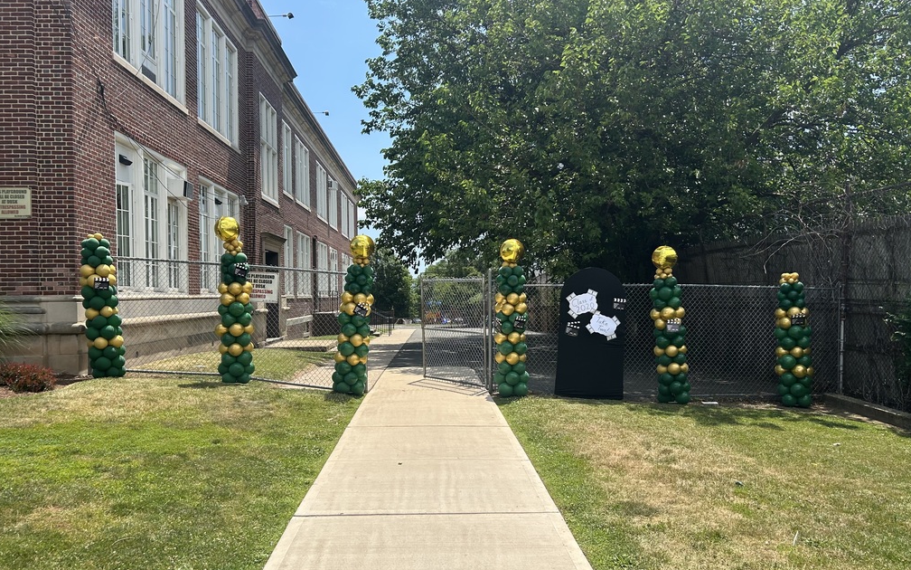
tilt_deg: -0.3
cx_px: 453
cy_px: 308
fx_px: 695
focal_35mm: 28
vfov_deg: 44.5
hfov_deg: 66.5
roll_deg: +1.3
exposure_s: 1/4115
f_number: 1.5
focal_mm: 5.7
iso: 50
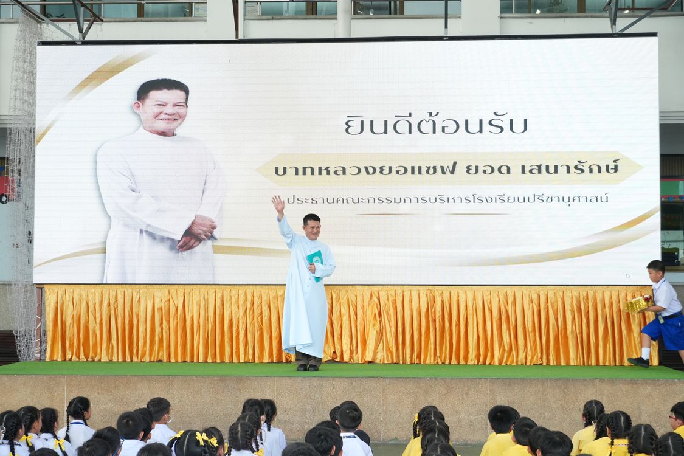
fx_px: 1168
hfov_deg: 32.6
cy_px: 228
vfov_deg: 22.1
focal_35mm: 62
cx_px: 342
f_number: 5
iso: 1250
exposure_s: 1/160
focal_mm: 41
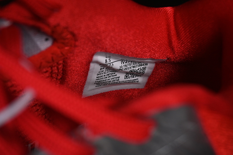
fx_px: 485
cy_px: 78
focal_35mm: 75
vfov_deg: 18.2
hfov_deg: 27.0
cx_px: 116
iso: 160
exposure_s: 1/80
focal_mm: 50
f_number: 7.1
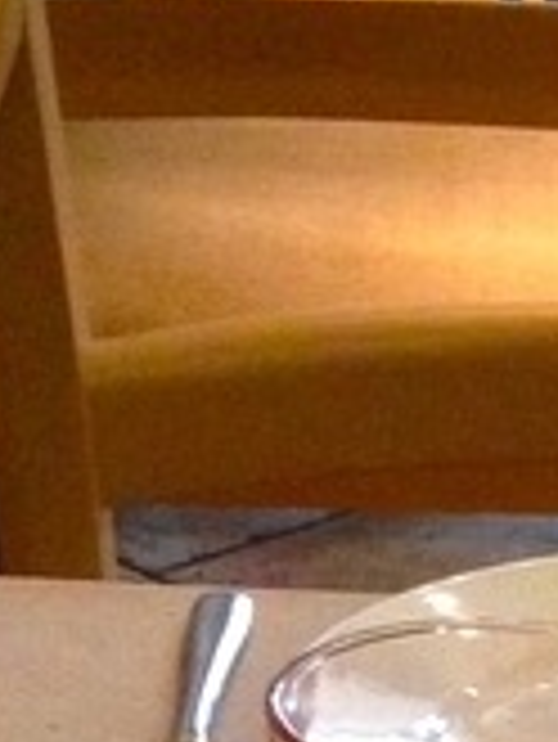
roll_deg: -3.3
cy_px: 1273
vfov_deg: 9.3
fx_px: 4400
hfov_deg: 7.2
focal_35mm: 205
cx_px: 801
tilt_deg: -32.6
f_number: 2.4
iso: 320
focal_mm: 4.12
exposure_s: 1/20
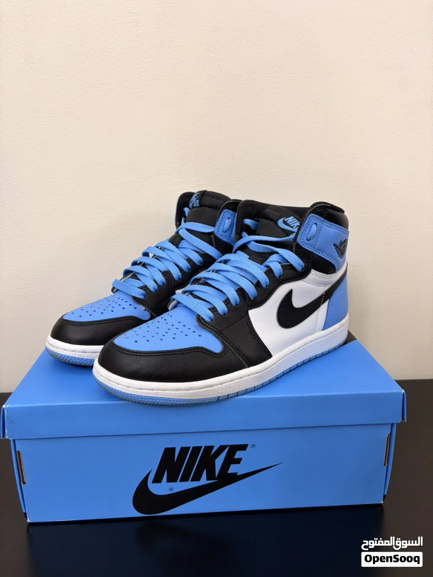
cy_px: 288
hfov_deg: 53.1
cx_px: 216
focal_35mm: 26
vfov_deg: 67.3
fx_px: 434
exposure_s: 1/50
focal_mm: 5.96
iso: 160
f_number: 1.6
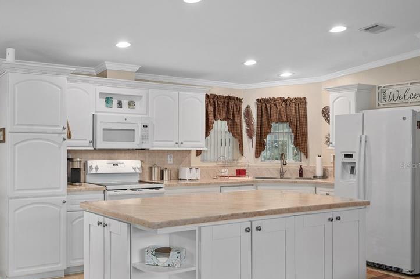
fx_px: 396
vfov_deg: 38.7
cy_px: 165
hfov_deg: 54.5
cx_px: 135
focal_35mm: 34
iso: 320
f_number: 8
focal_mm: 24
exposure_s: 1/3
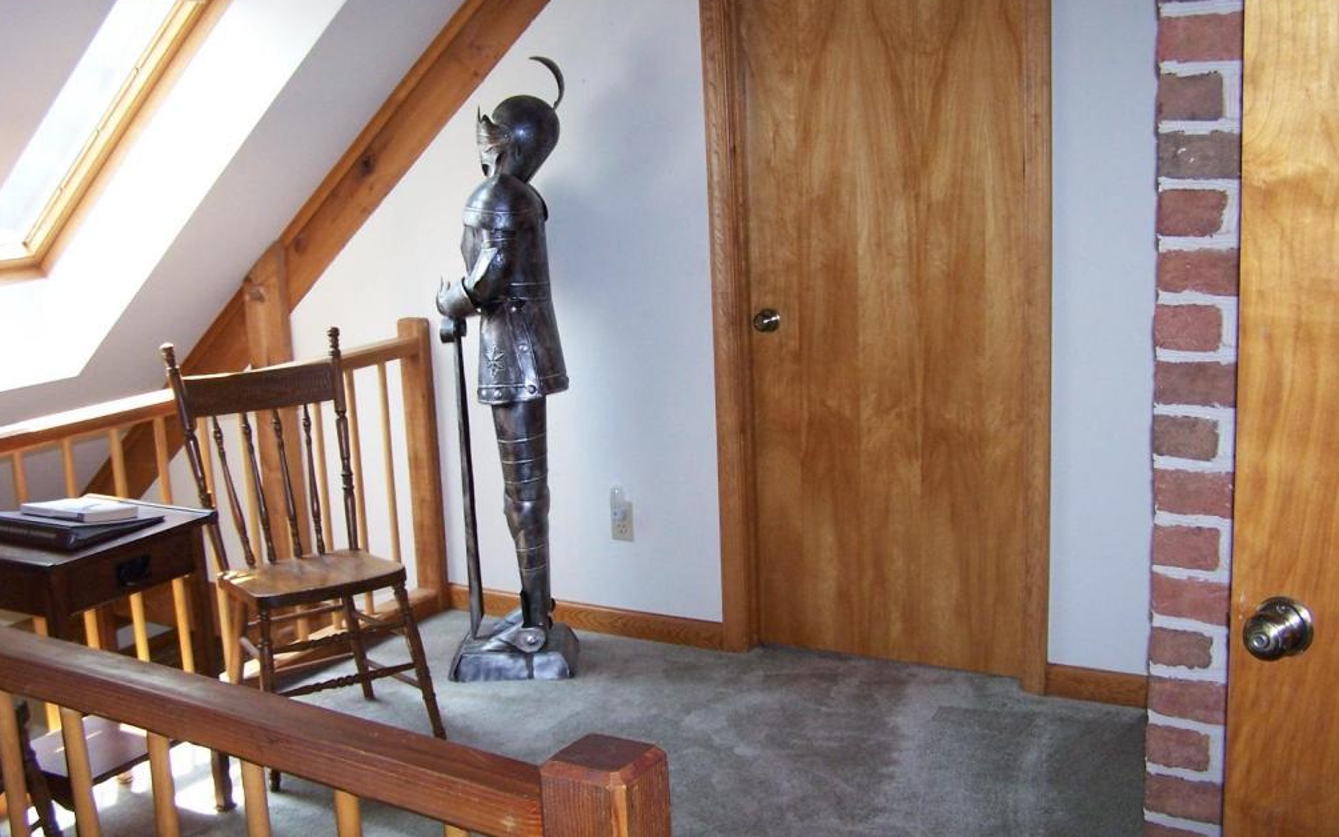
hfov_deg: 48.2
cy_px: 430
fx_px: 1496
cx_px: 673
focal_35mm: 41
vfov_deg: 31.2
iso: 140
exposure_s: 1/60
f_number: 2.8
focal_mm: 6.3
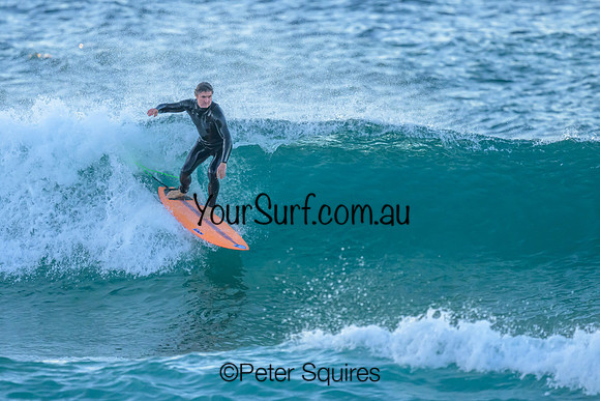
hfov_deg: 2.2
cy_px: 170
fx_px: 15881
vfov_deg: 1.4
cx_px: 247
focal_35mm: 953
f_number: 6.3
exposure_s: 1/1250
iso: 2800
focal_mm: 800
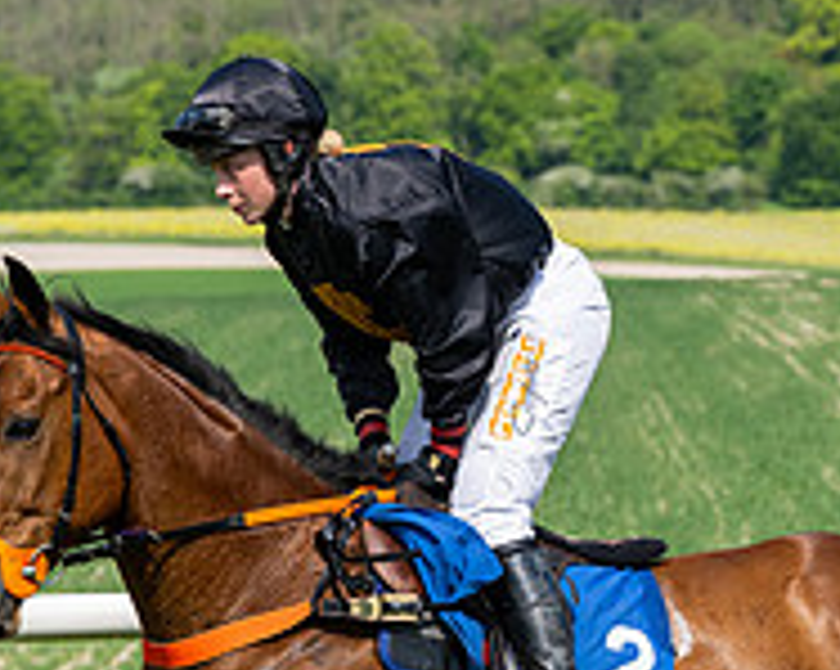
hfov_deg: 5.5
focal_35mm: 353
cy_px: 782
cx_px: 290
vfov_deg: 4.4
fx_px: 8762
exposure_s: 1/1600
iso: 200
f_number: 5.6
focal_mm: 104
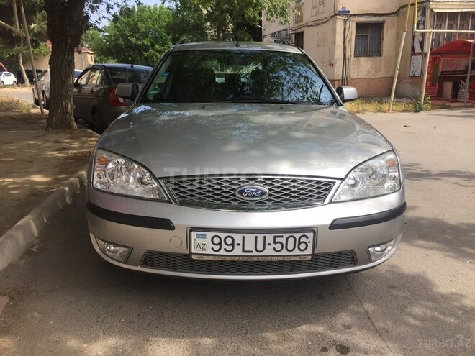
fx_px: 398
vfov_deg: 48.2
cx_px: 238
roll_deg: +1.3
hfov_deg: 61.7
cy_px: 178
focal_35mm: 29
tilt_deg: -15.6
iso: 32
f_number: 2.2
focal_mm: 4.15
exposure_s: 1/860
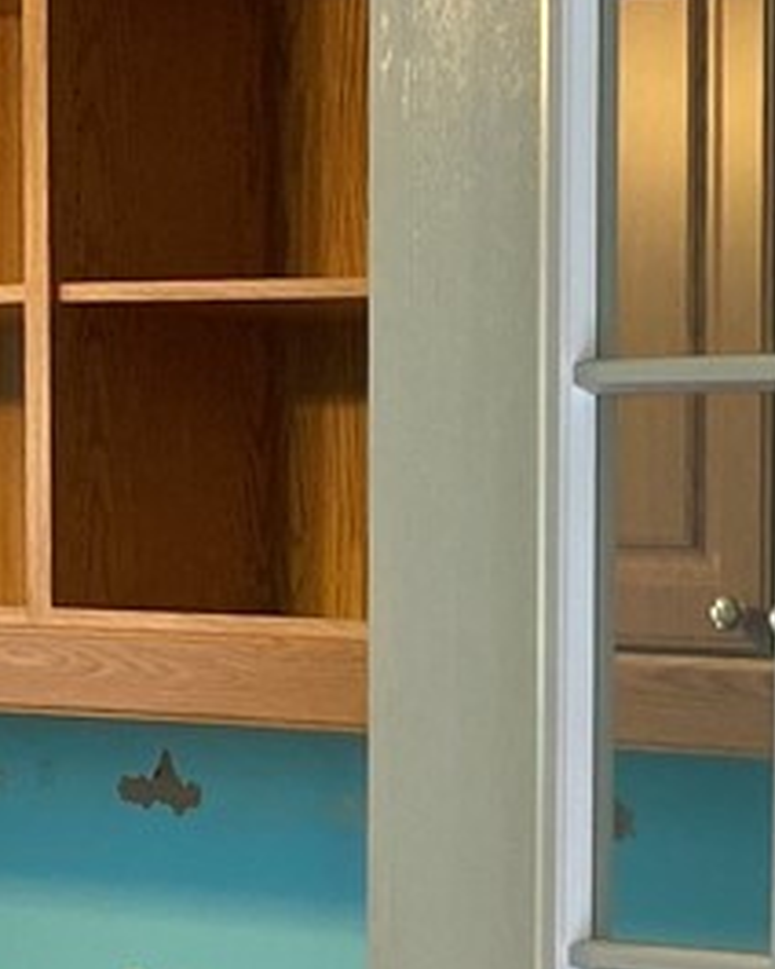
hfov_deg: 9.6
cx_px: 1338
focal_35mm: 153
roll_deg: -1.9
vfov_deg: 12.2
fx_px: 4387
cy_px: 1272
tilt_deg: -8.0
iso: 80
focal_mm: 4.25
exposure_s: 1/60
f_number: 1.8
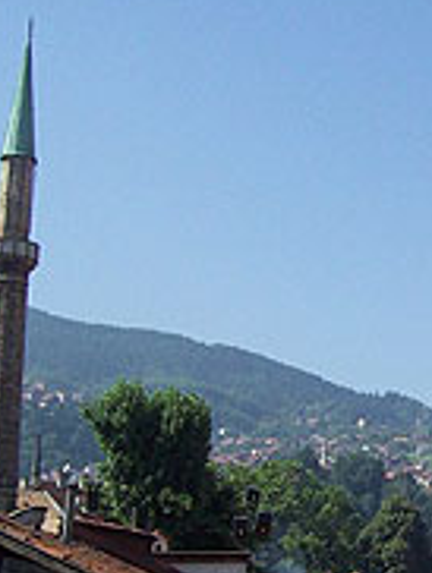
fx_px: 1477
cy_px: 362
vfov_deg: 21.9
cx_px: 511
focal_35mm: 89
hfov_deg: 16.0
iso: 80
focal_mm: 6
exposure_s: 1/550
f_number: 4.8
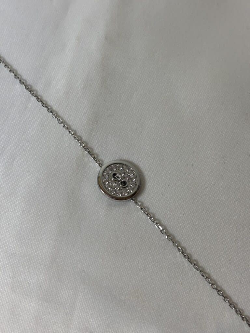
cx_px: 125
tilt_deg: -69.8
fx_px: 501
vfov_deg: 36.8
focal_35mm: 52
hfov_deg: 28.0
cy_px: 166
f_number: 1.6
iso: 32
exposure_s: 1/178
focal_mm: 5.96
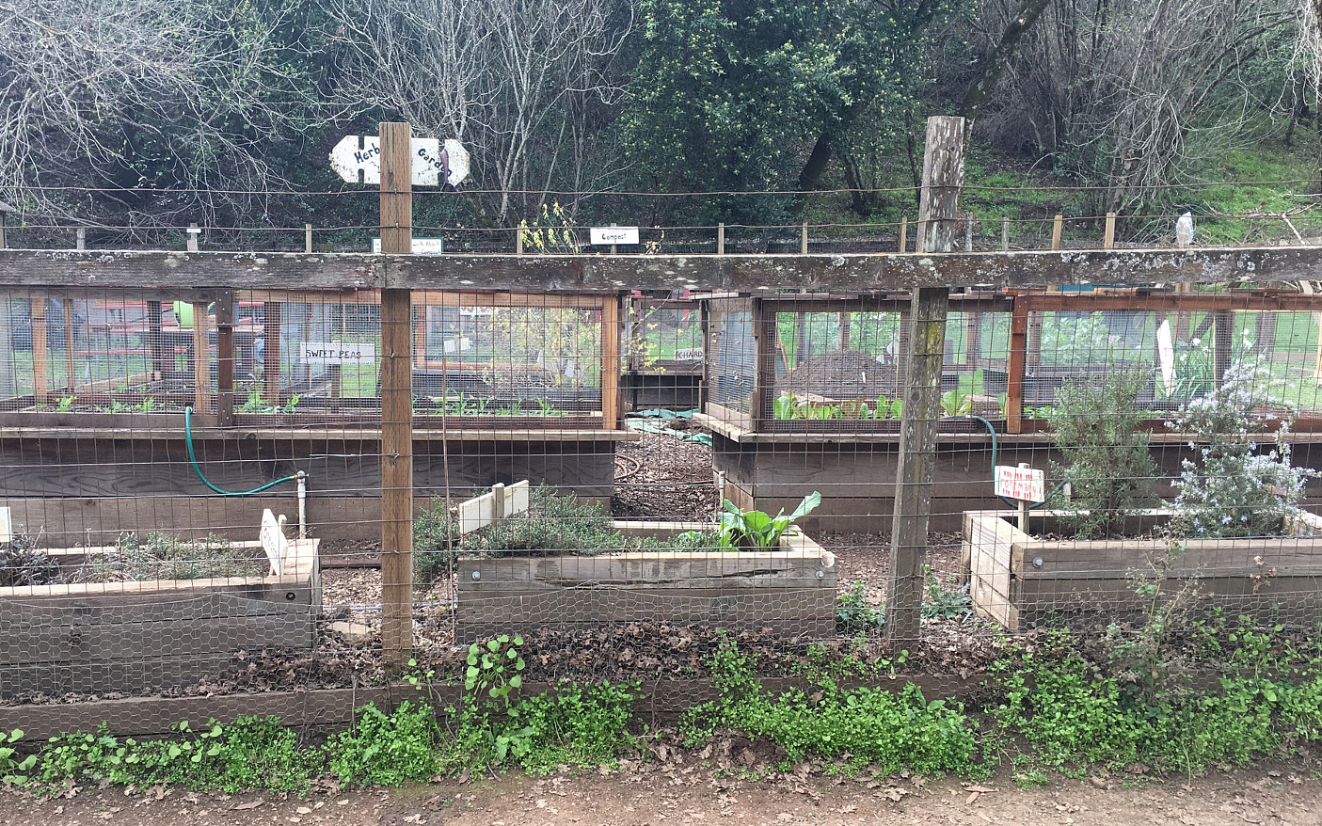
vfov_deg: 36.3
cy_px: 430
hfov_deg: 55.2
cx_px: 588
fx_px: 1261
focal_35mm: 35
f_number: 2.2
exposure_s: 1/120
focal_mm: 4.15
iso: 25
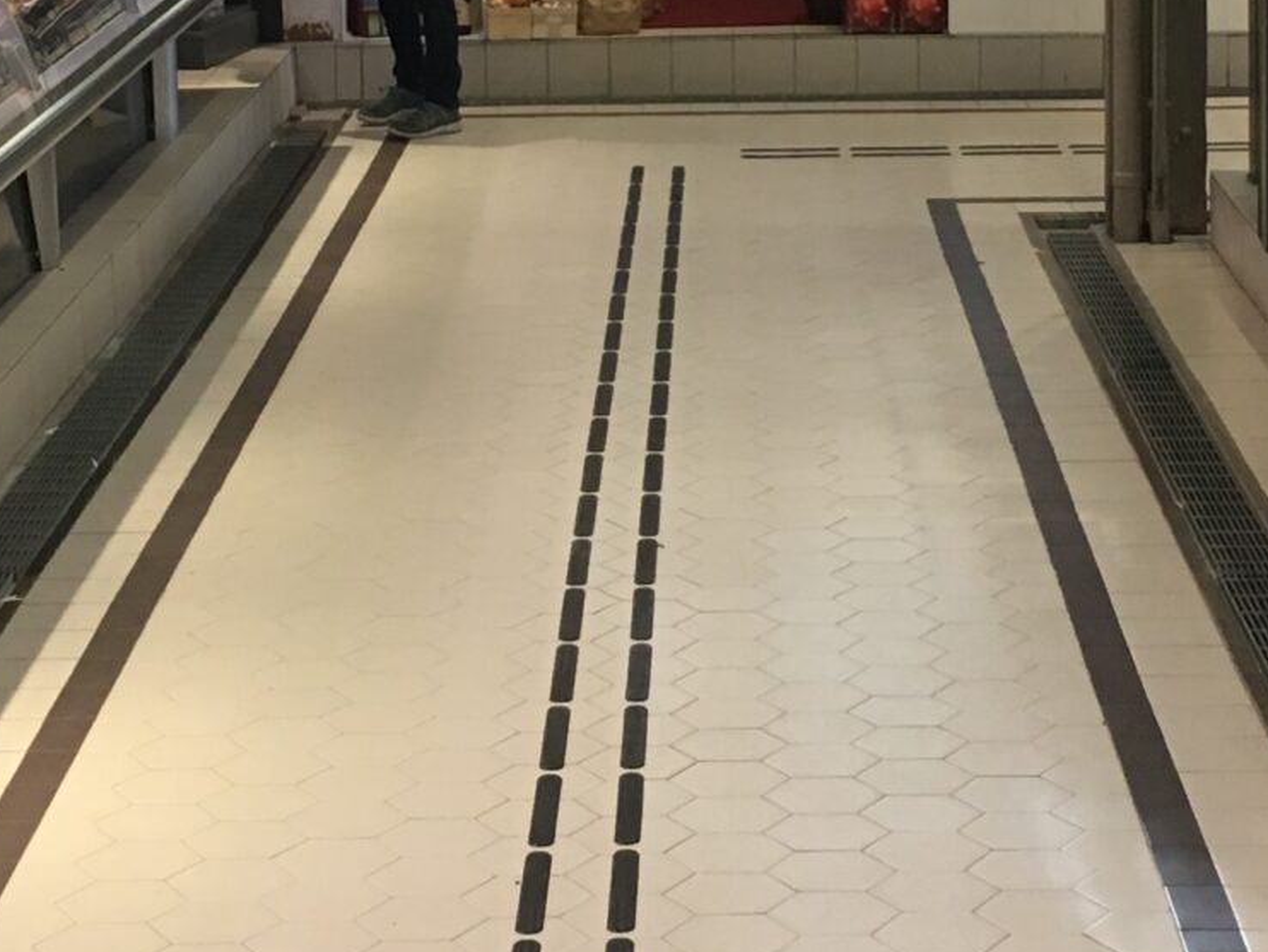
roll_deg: +2.2
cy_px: -12
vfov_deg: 14.5
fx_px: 3664
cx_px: 658
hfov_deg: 19.6
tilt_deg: -7.0
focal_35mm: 100
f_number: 2.2
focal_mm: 4.15
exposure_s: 1/33
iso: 64
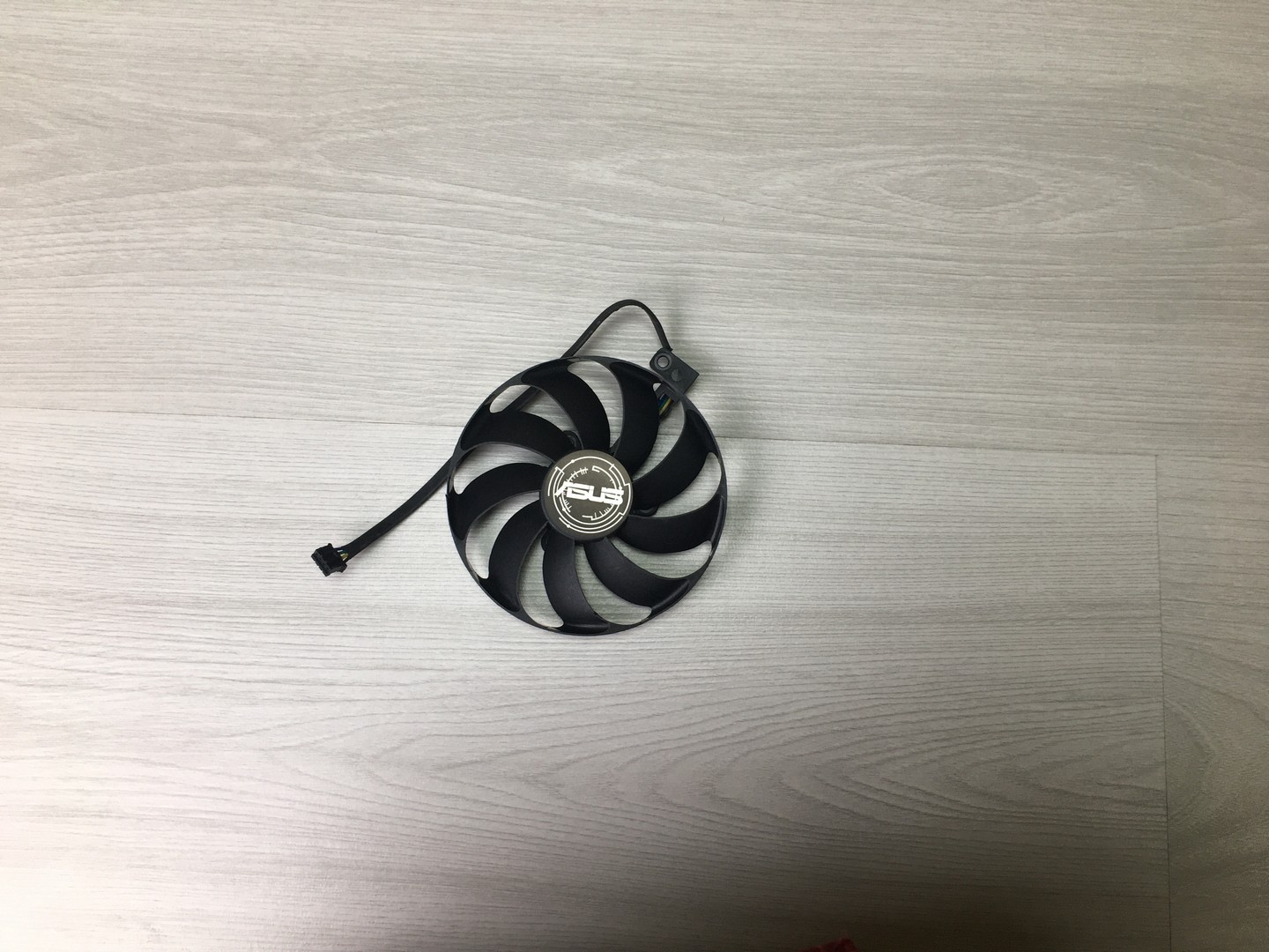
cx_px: 634
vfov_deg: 48.2
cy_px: 476
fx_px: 1063
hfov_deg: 61.7
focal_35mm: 29
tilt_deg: -82.1
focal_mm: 4.15
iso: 40
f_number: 2.2
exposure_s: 1/100
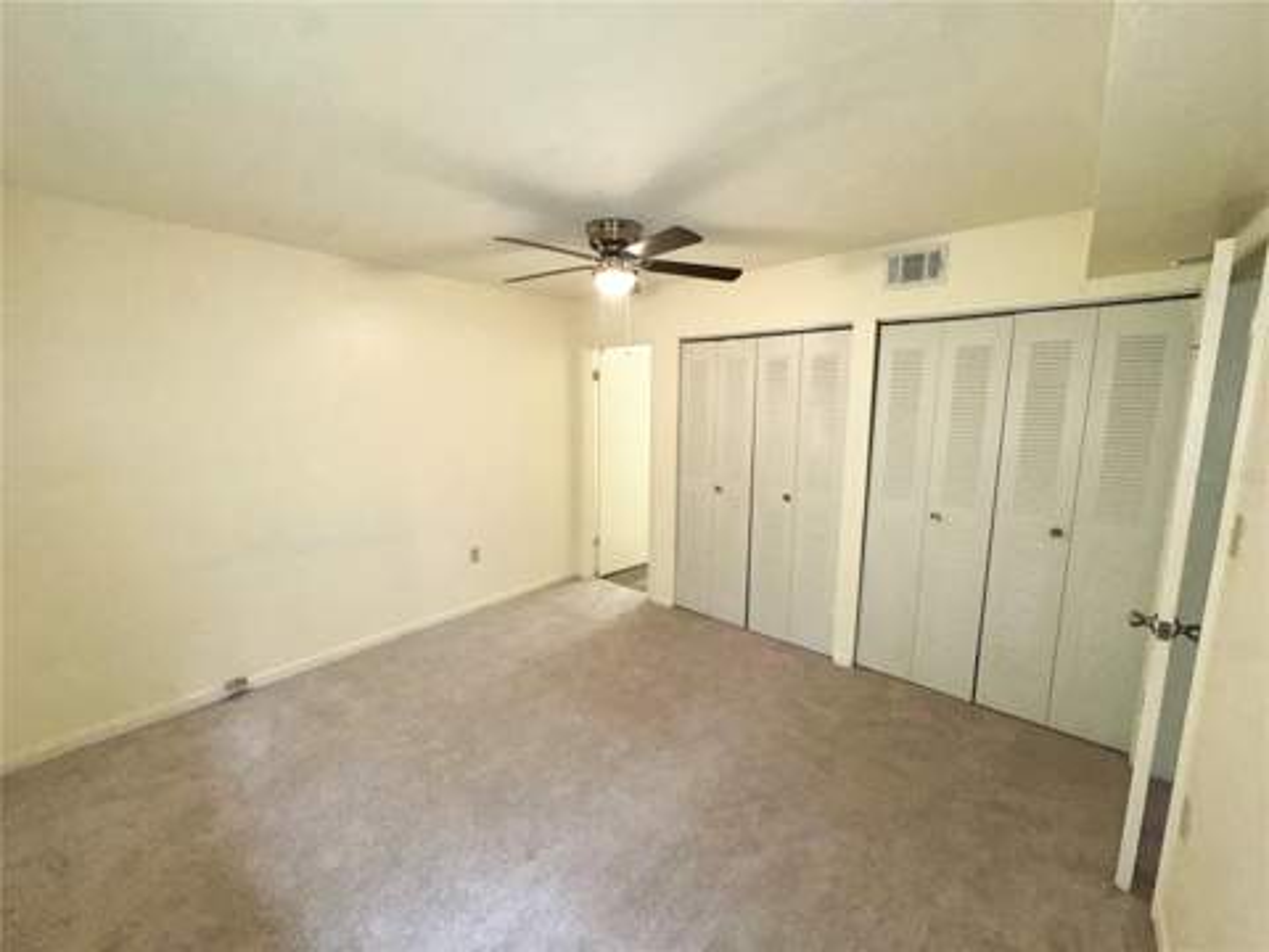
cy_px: 476
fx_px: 513
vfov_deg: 85.7
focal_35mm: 14
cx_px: 634
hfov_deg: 102.1
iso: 125
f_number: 2.2
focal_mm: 2.22
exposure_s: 1/60
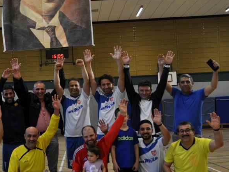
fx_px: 456
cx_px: 39
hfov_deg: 27.5
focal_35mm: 69
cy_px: 101
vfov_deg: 21.3
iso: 400
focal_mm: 22
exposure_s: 1/100
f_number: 5
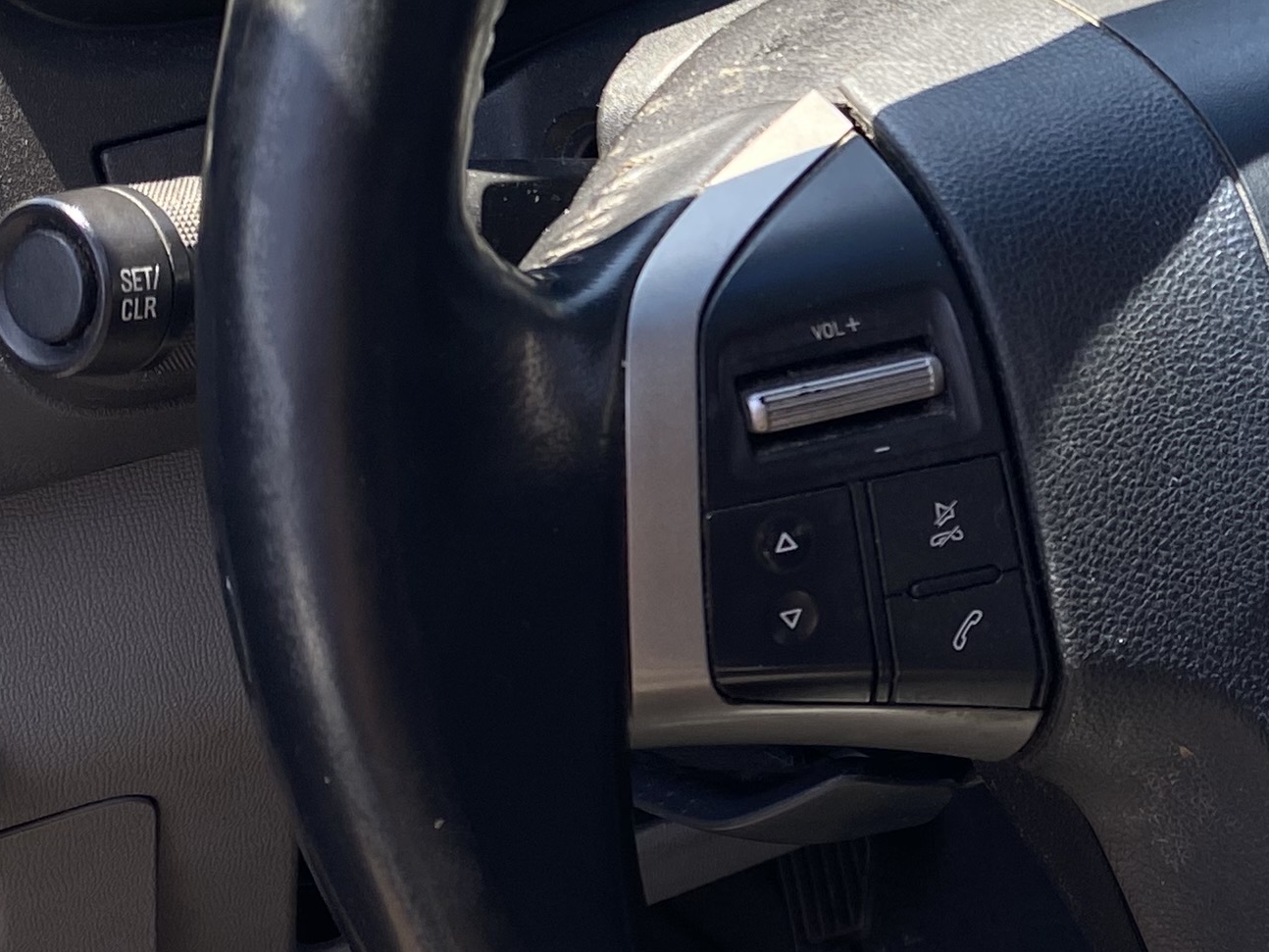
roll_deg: -1.2
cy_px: 289
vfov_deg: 18.1
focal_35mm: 81
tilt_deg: -30.8
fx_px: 2970
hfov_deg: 22.9
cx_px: 1359
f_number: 1.8
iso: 32
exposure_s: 1/331
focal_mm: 4.25
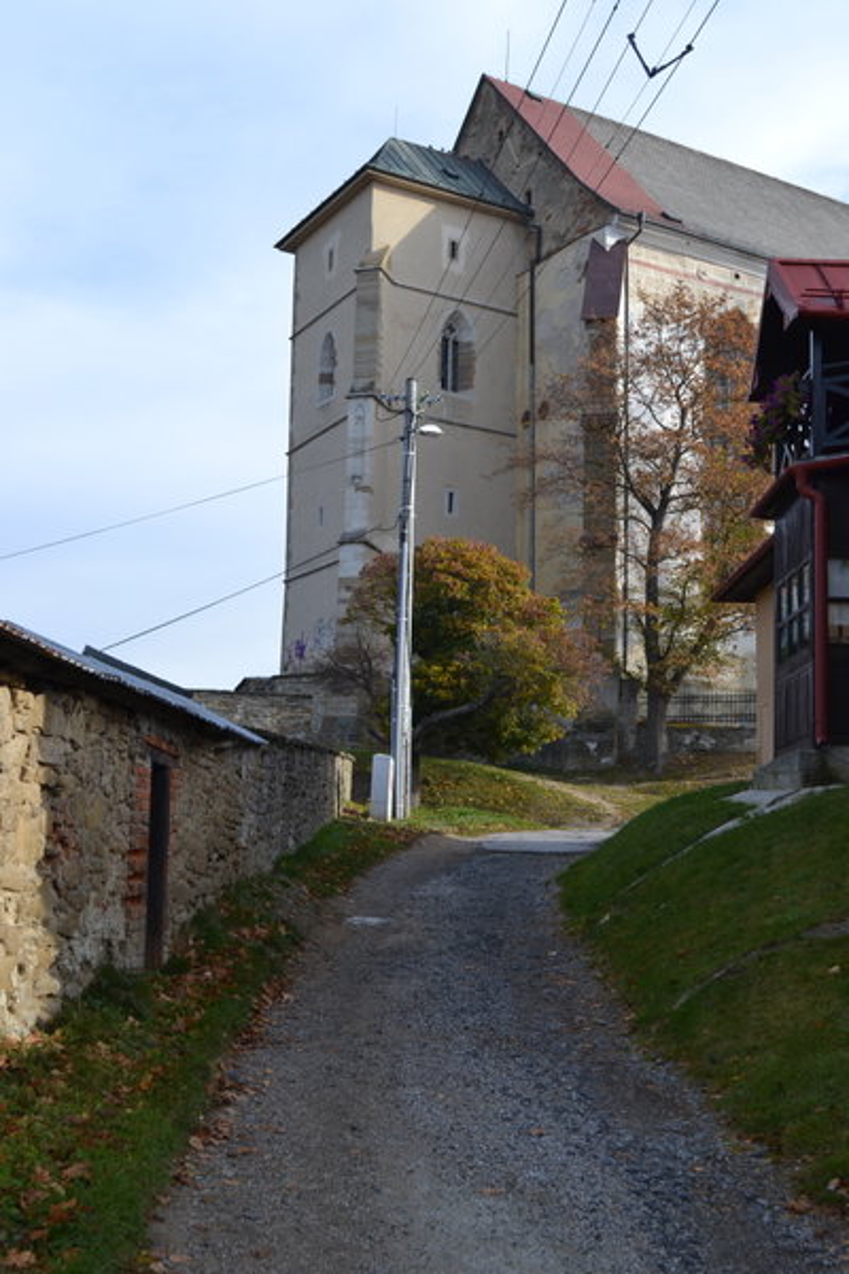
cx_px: 424
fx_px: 1380
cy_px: 637
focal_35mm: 39
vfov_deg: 49.6
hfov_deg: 34.2
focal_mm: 26
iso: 100
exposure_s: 1/160
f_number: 6.3
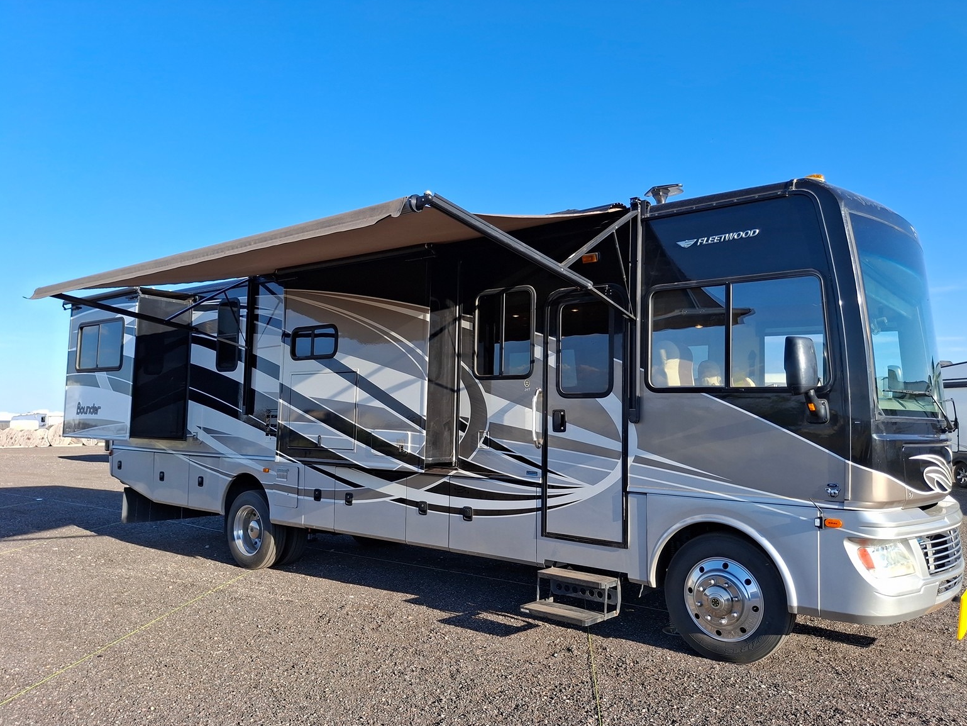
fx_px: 726
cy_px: 370
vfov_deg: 53.1
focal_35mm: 26
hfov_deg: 67.3
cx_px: 490
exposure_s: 1/1058
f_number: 1.8
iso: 25
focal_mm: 4.69
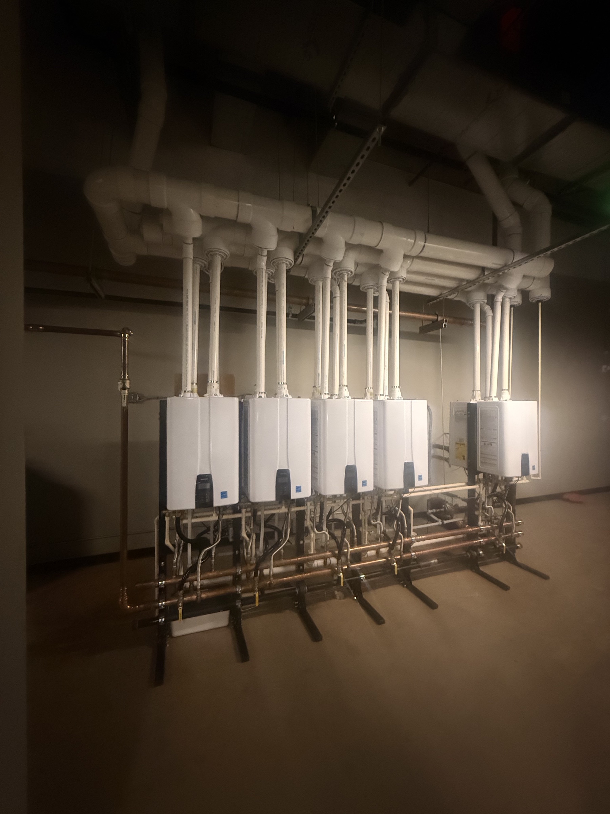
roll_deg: -1.0
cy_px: 407
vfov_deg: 102.1
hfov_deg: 85.7
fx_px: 329
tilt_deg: +1.0
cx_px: 305
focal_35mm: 14
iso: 1250
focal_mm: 2.22
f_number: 2.2
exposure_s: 1/41
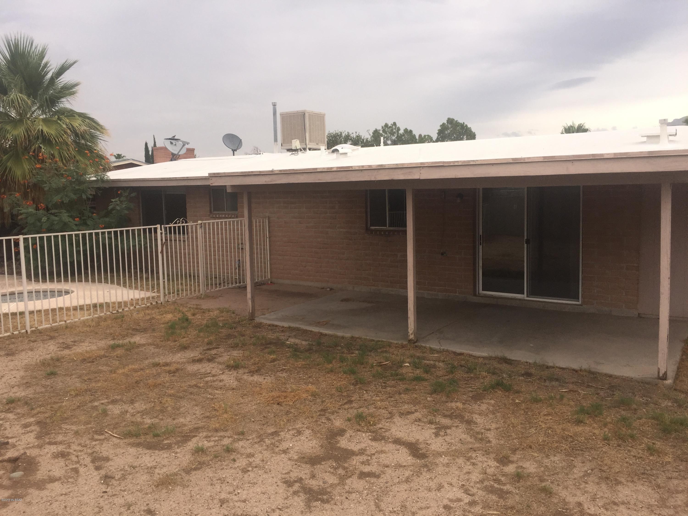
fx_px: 576
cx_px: 344
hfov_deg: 61.7
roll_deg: -0.5
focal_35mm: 29
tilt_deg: -0.5
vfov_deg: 48.2
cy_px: 258
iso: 32
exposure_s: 1/1980
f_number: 2.2
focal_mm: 4.15
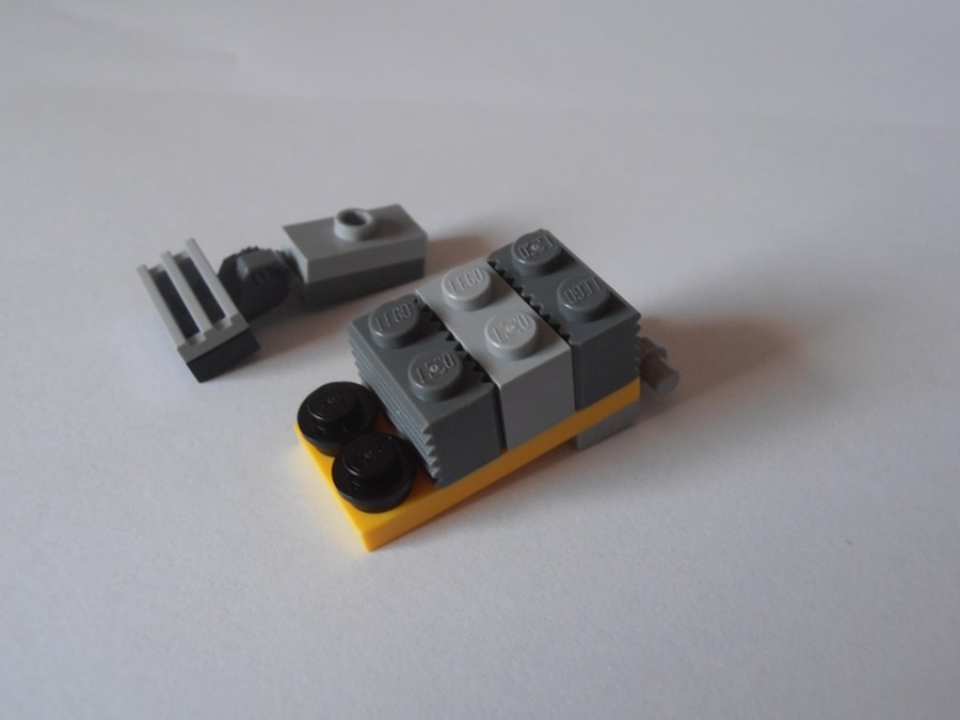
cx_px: 480
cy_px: 360
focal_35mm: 37
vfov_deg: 38.7
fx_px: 1026
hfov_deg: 50.1
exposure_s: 1/20
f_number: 3.9
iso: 125
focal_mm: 6.61
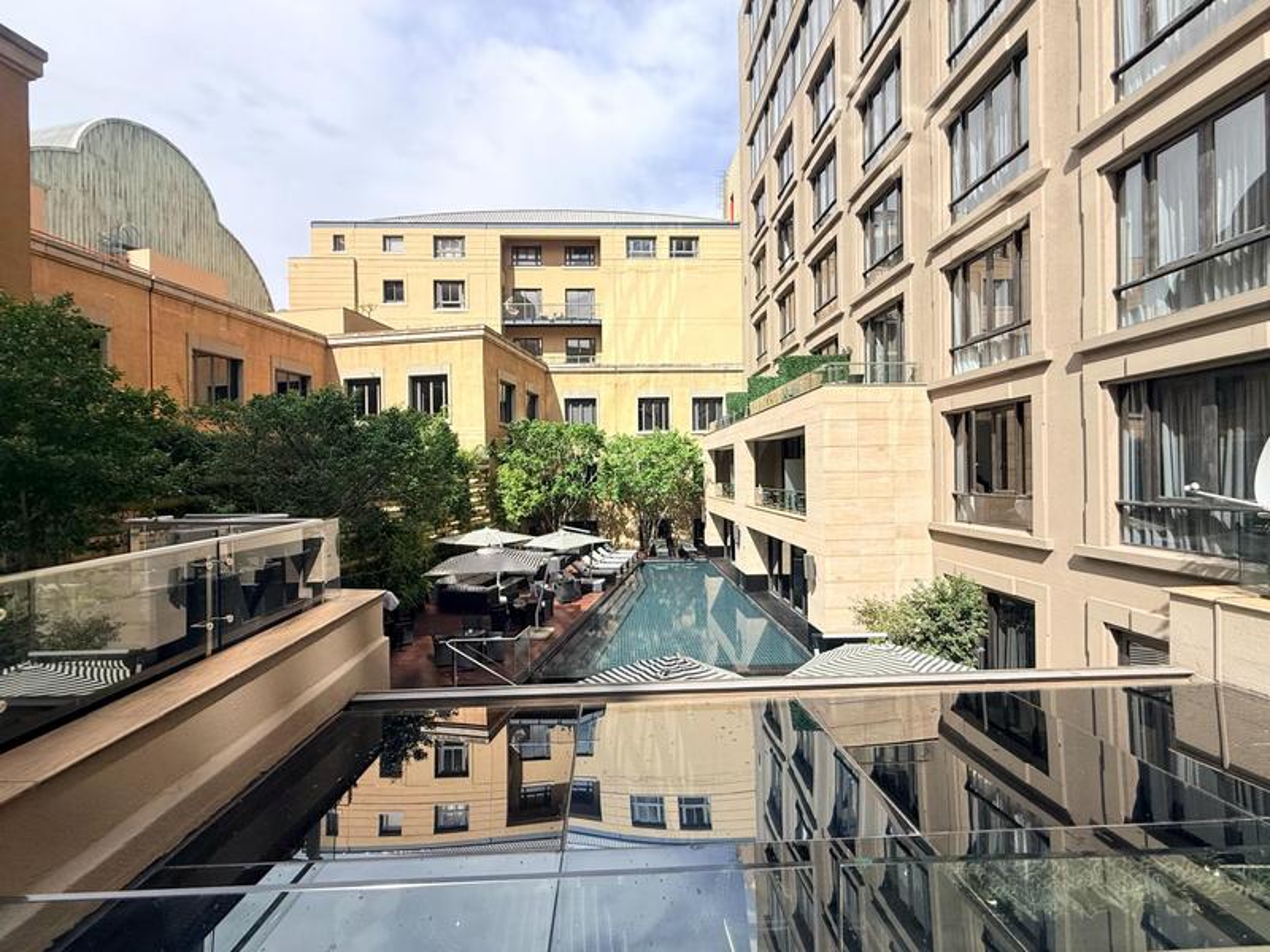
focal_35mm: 14
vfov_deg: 85.7
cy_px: 476
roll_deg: +0.9
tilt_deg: +0.3
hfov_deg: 102.1
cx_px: 635
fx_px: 514
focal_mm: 2.22
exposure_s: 1/1795
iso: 50
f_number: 2.2
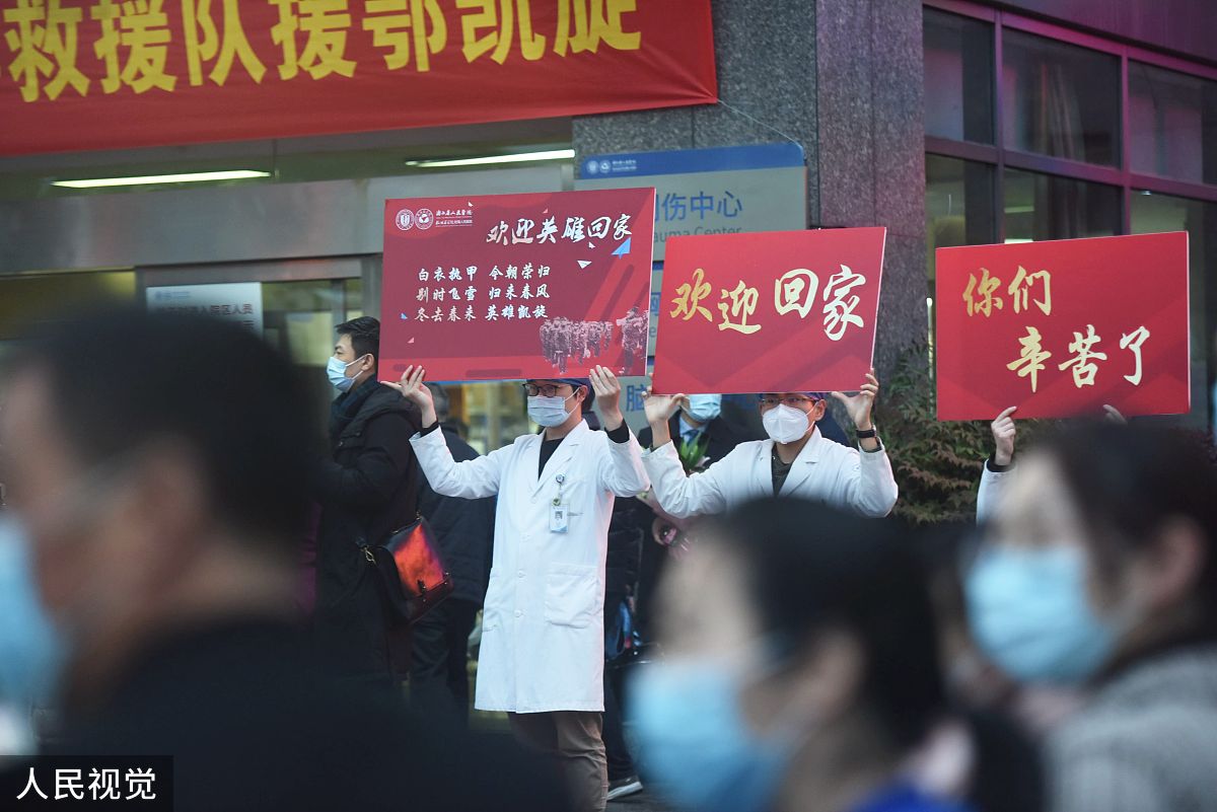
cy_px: 406
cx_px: 608
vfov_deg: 11.8
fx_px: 3923
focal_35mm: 116
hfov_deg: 17.6
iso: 2000
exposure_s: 1/160
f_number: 2.8
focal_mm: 116
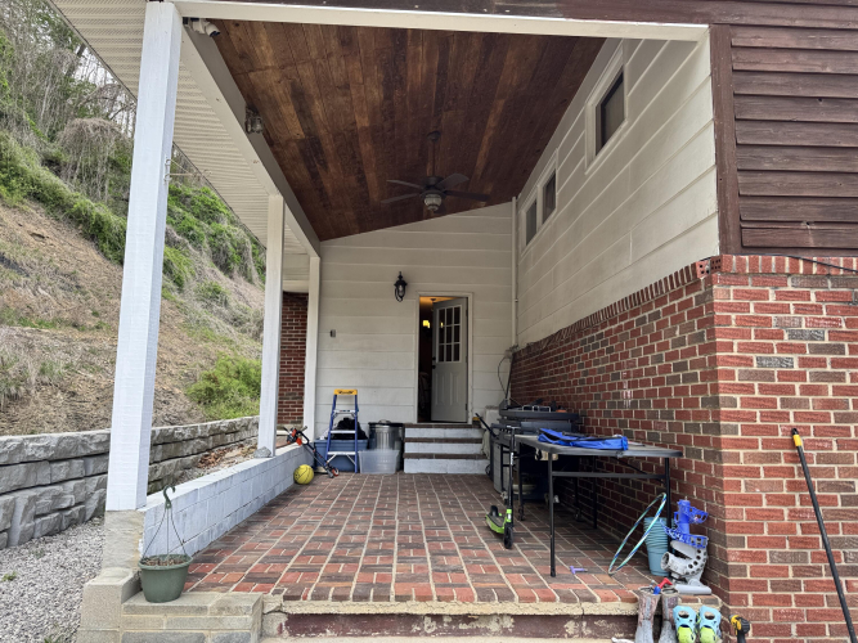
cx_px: 429
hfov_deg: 71.6
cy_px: 322
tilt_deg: +7.5
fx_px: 595
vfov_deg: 56.8
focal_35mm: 24
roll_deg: -1.2
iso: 80
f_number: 1.78
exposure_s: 1/364
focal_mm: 6.76
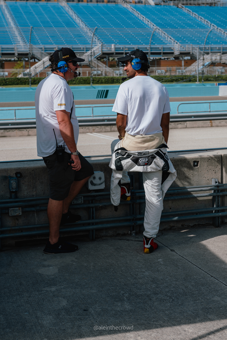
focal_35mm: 56
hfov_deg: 24.2
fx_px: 530
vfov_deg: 35.6
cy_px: 170
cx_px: 114
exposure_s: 1/400
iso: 100
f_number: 5.6
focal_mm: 56
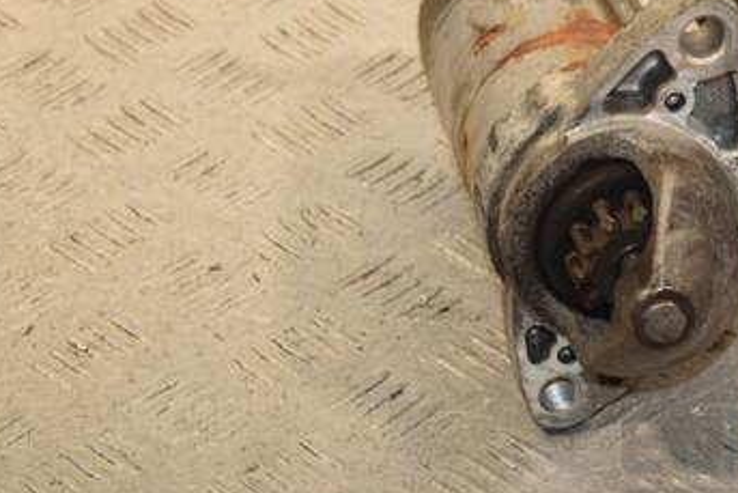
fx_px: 3117
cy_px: 155
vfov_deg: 9.0
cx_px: 581
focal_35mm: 152
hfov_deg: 13.4
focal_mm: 58
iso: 800
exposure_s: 1/200
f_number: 6.3
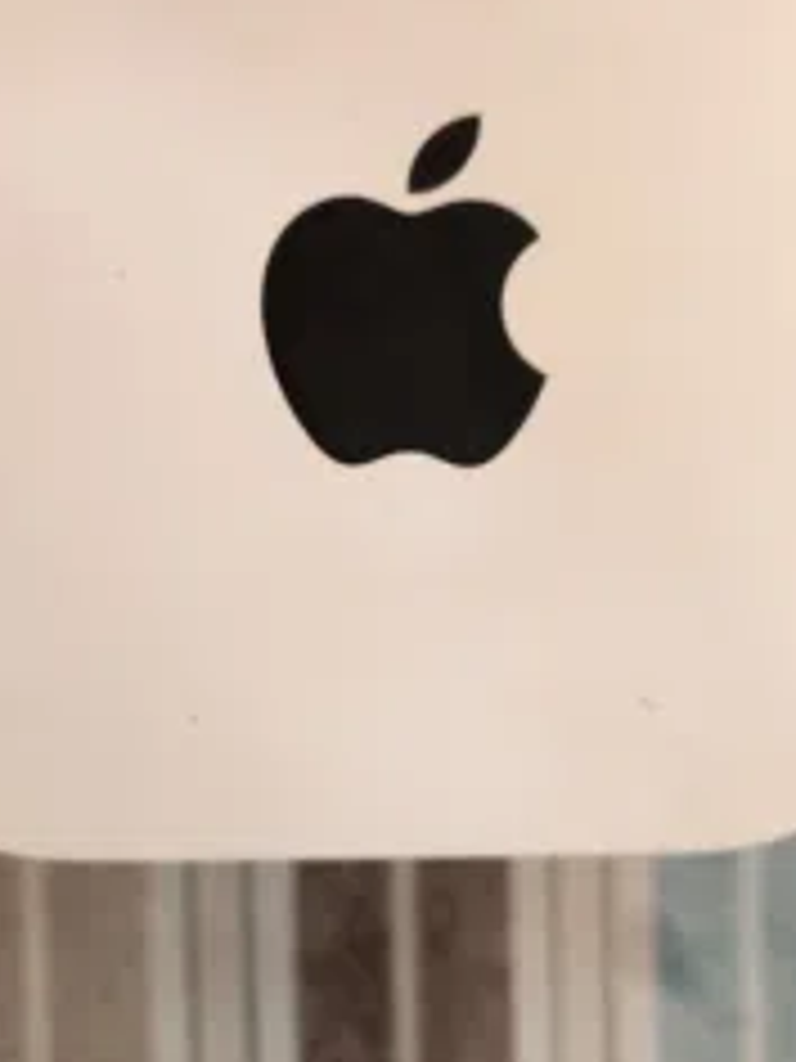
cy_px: 428
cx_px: 369
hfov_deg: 36.8
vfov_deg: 47.6
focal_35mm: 39
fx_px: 1196
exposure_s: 1/180
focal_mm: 5.4
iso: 160
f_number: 1.8
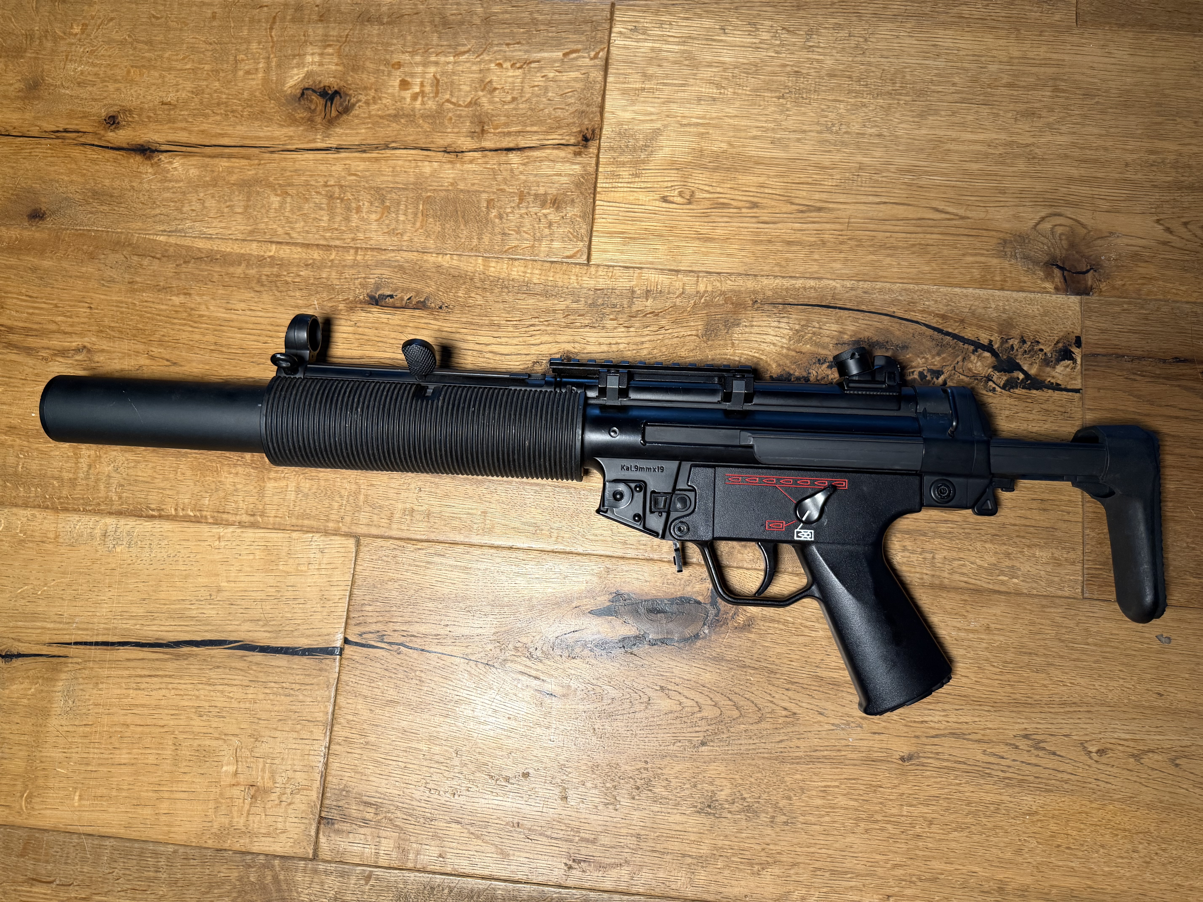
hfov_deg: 71.6
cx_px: 602
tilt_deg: -80.4
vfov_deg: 56.8
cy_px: 451
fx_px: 834
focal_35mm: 24
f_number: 1.78
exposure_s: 1/60
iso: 320
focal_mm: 6.76
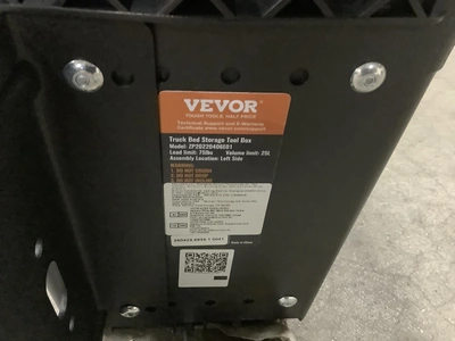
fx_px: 407
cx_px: 228
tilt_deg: -44.4
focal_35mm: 31
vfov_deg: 45.4
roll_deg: -4.5
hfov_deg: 58.4
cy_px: 170
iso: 640
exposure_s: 1/17
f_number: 2.4
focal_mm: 3.3
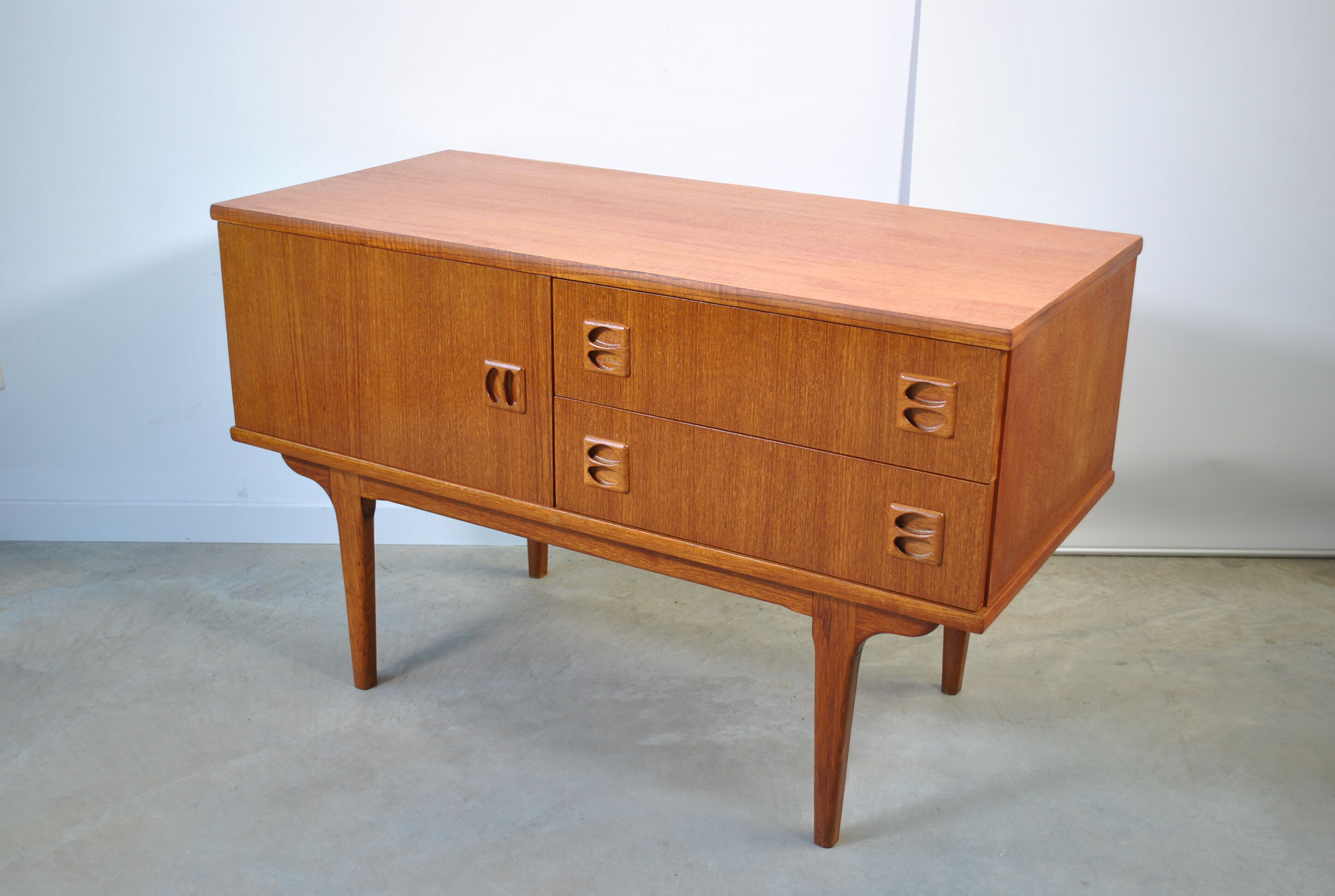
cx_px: 668
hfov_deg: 49.5
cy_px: 448
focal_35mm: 39
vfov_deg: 34.4
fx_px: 1449
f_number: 4.5
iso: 200
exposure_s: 1/40
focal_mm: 26
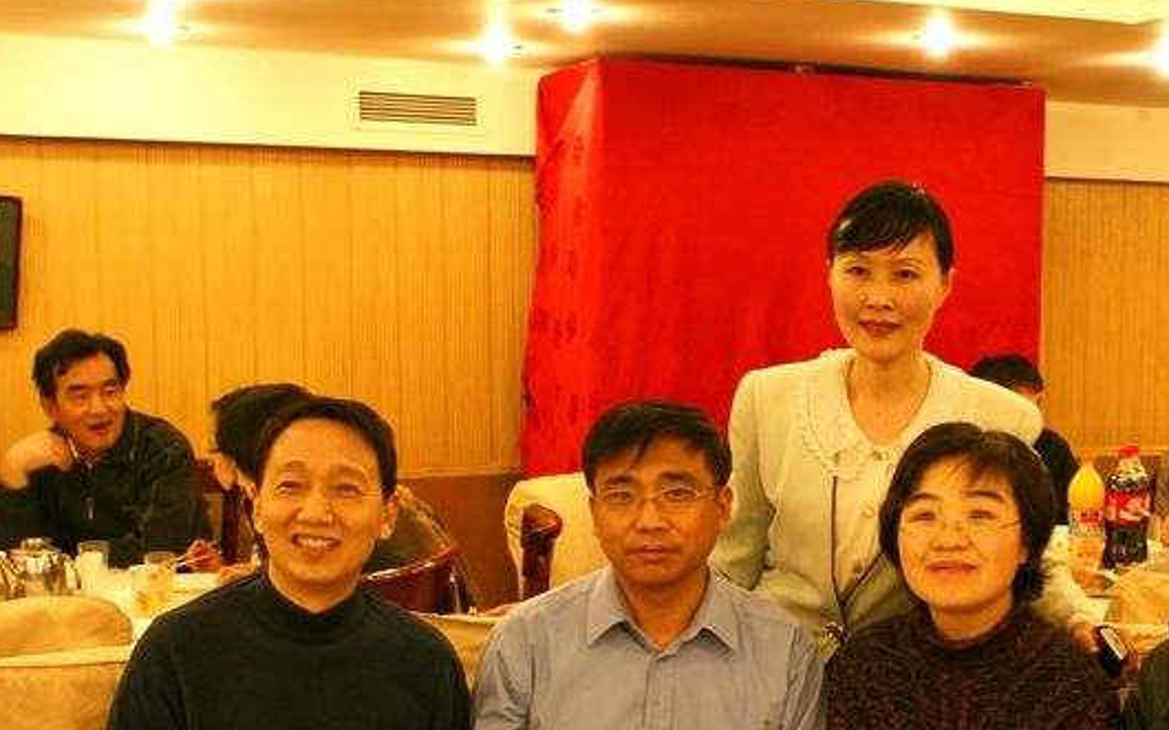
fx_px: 1911
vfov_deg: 21.4
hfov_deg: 33.4
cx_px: 856
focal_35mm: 60
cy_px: 577
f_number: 4.5
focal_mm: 26
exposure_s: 1/40
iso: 500
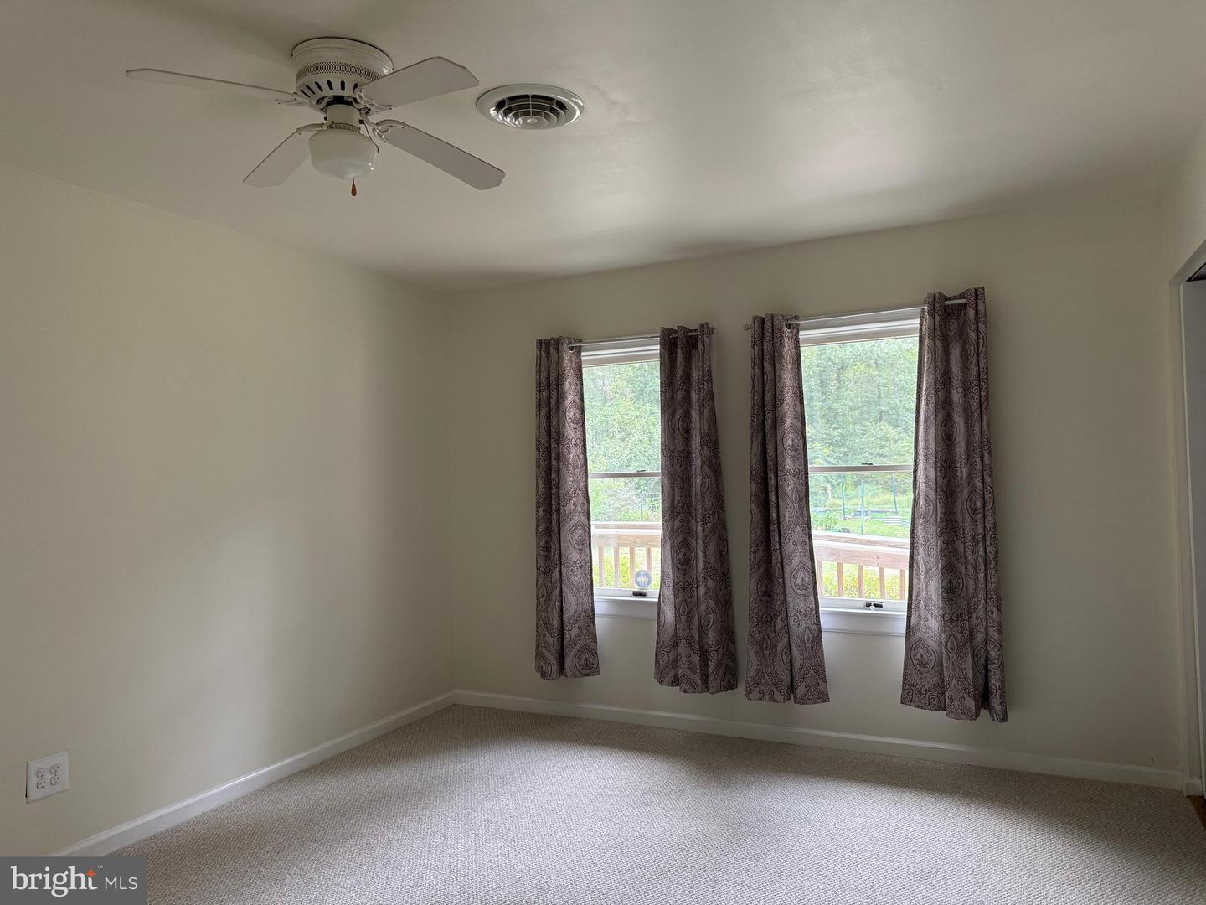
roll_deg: +1.2
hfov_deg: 71.6
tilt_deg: +1.7
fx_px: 836
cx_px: 603
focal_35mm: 24
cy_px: 452
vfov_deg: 56.8
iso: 200
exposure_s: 1/120
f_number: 1.78
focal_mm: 6.76
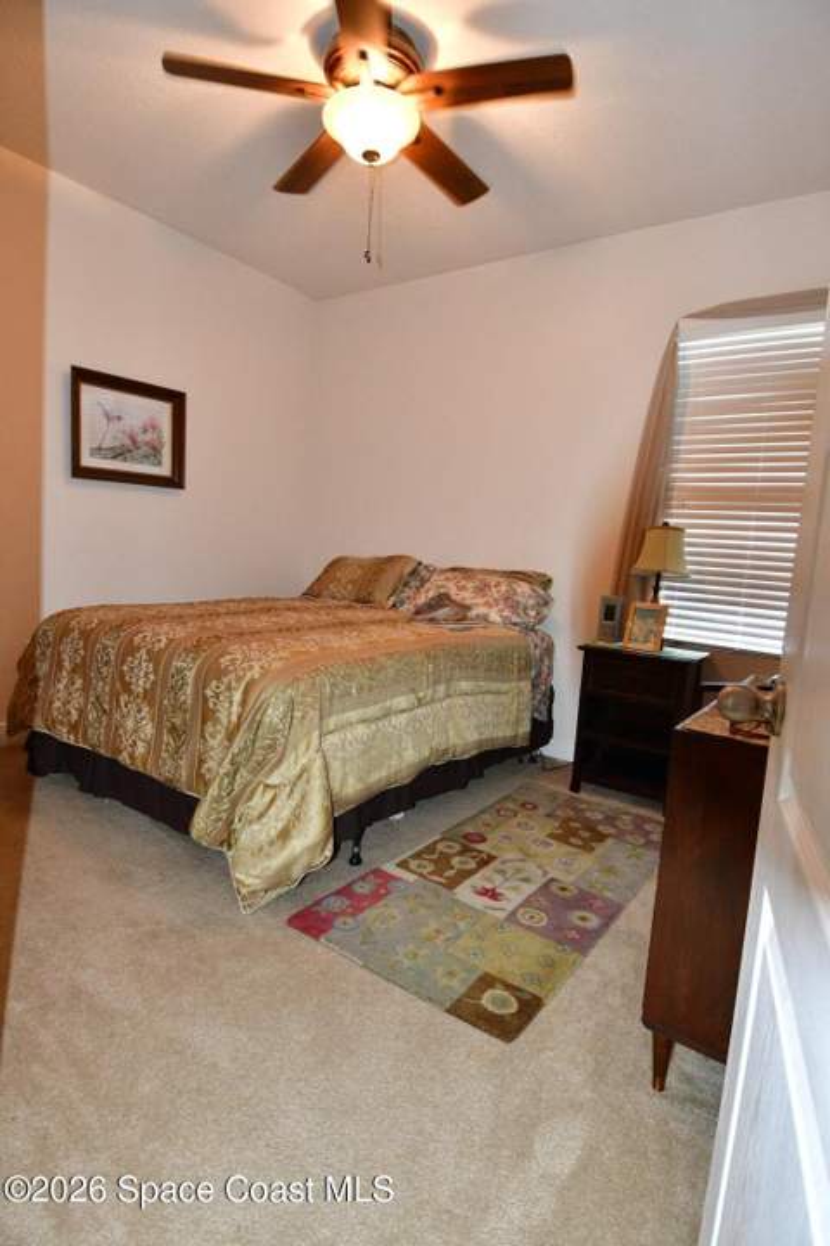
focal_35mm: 18
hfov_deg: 67.4
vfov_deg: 90.0
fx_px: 622
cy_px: 623
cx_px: 415
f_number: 5.6
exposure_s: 1/60
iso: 1600
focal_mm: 12
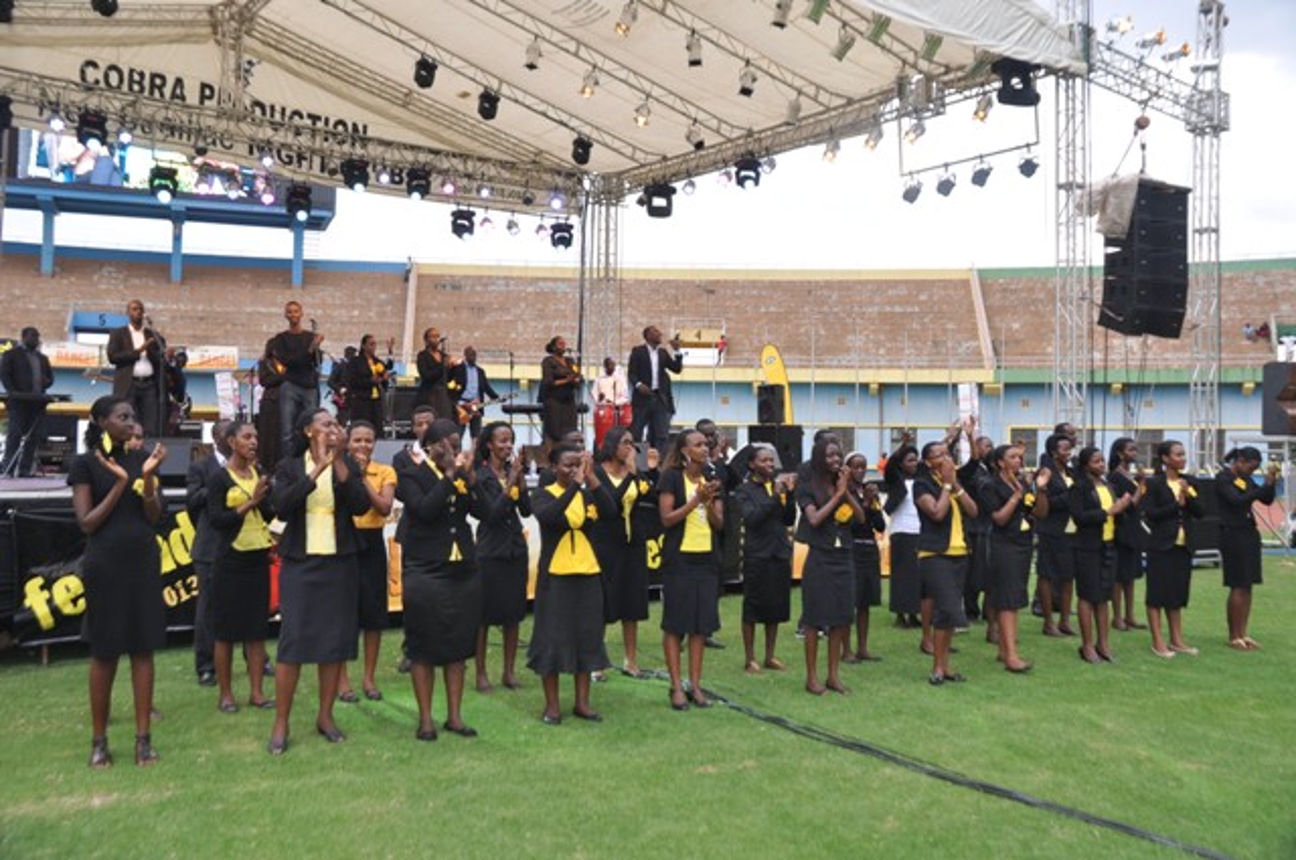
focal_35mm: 33
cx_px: 648
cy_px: 430
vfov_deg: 39.9
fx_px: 1186
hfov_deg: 57.3
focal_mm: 22
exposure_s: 1/100
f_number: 7.1
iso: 250
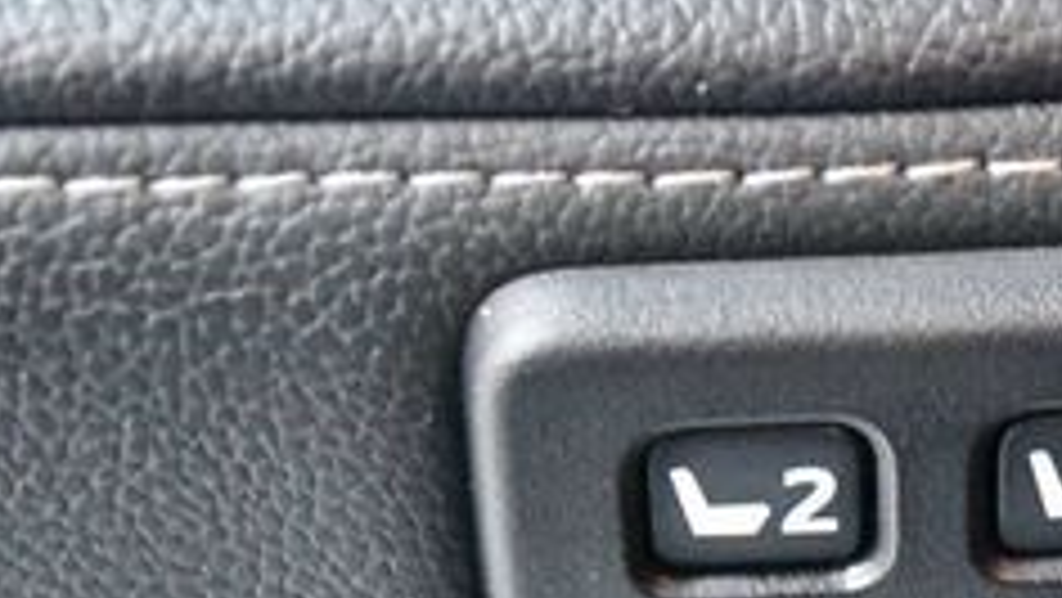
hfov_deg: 14.5
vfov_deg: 8.4
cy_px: 517
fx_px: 4085
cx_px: 1179
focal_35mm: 145
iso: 12800
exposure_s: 1/30
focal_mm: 34
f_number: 5
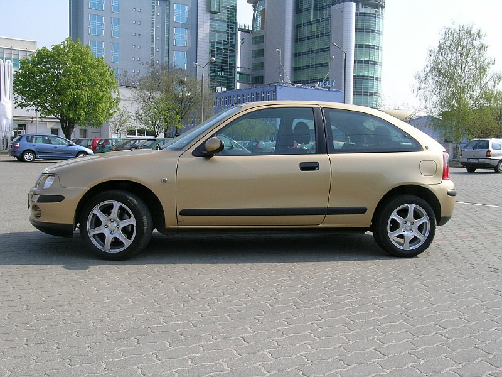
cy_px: 188
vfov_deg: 36.8
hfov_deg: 47.9
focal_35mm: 39
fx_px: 566
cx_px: 251
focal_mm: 8
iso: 50
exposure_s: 1/191
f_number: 7
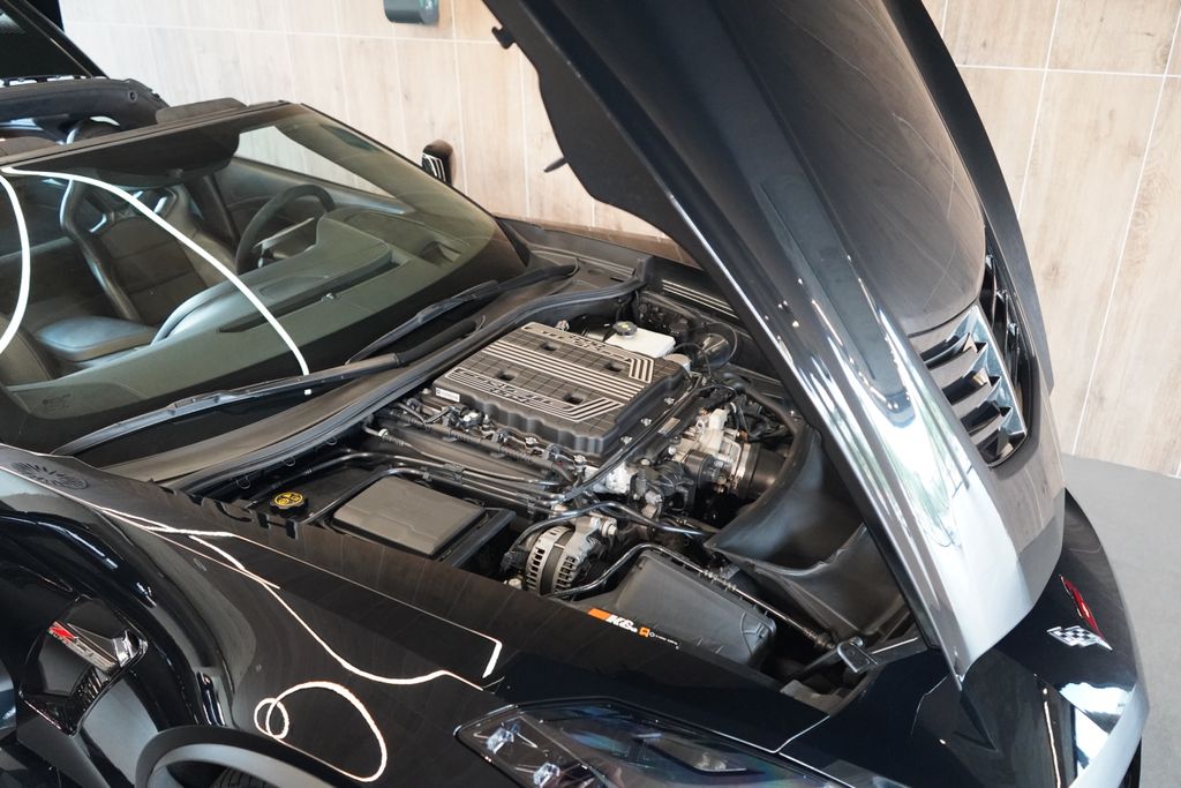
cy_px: 394
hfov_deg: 65.5
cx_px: 590
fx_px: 919
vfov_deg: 46.4
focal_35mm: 28
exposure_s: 1/160
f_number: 3.5
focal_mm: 28
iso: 10000
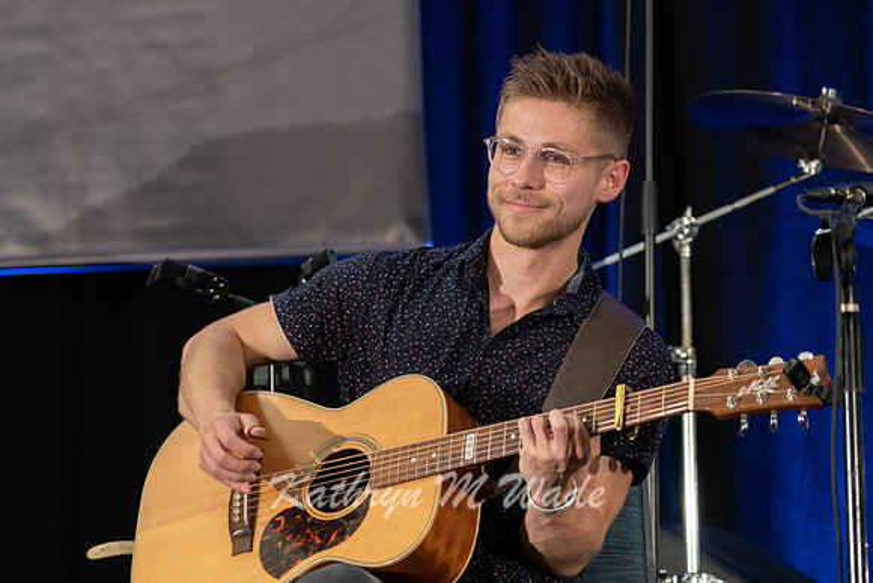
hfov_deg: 11.5
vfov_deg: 7.7
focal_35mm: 178
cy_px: 292
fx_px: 4317
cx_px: 436
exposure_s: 1/160
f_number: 6.3
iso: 5000
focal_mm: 178
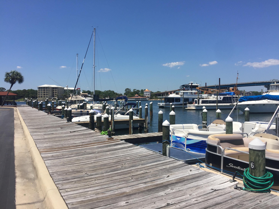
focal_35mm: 29
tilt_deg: -0.7
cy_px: 104
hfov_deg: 61.7
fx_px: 234
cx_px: 140
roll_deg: -0.2
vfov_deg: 48.2
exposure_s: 1/3300
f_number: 2.2
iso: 32
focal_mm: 4.15
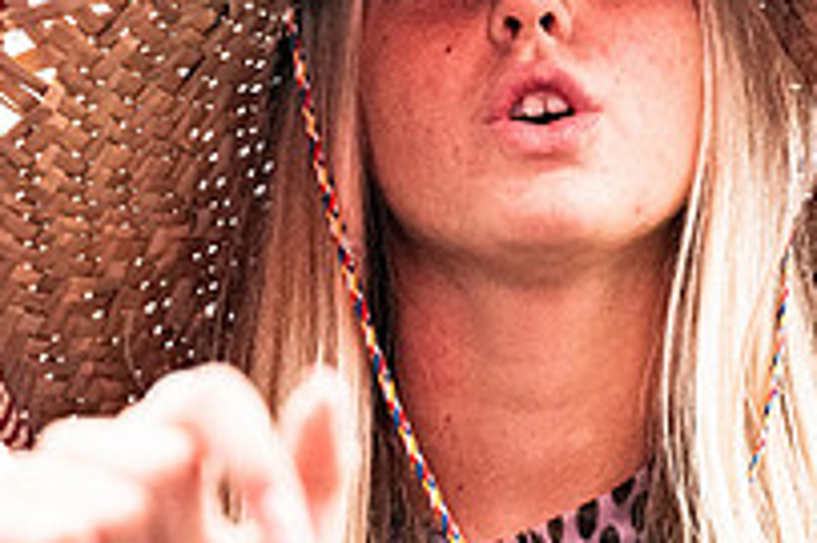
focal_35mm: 473
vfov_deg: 2.9
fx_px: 10726
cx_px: 612
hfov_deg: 4.4
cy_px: 157
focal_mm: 135
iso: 1250
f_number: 4.5
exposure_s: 1/2000
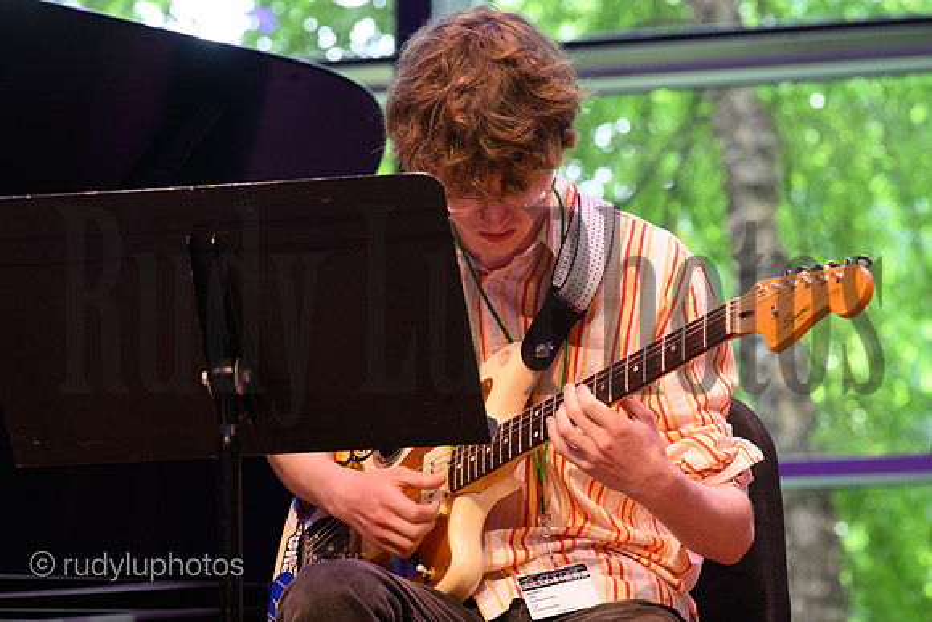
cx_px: 473
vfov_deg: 8.2
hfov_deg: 12.3
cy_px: 311
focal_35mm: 167
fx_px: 4333
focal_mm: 165
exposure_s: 1/125
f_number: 8
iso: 1600
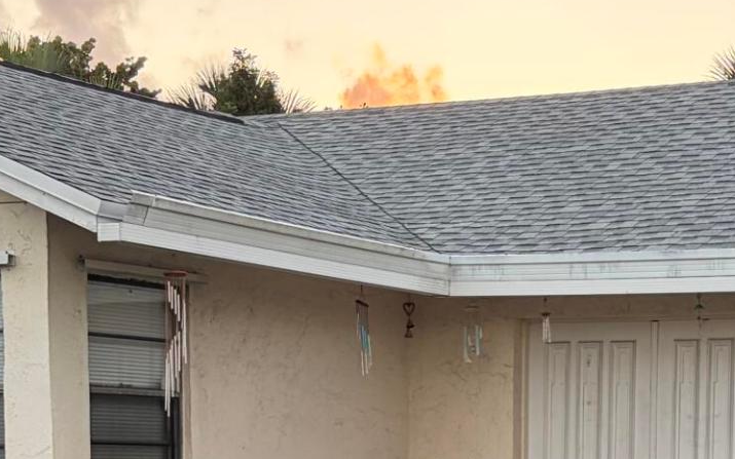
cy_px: 667
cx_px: 534
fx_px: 2224
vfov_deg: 11.4
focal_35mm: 111
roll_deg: -0.2
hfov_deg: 18.7
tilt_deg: -4.5
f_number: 1.6
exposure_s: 1/196
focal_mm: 5.96
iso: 64
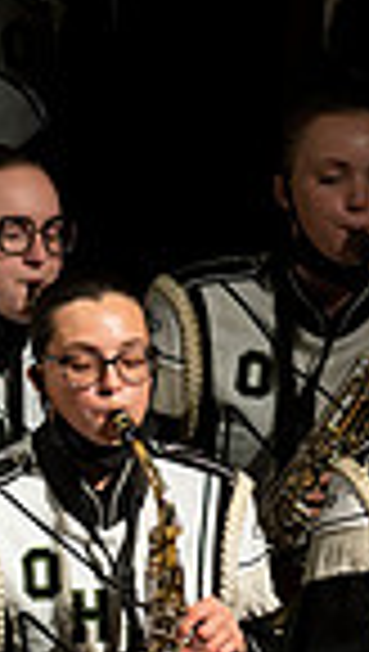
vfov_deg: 1.7
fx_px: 21742
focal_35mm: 1255
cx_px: -572
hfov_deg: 1.0
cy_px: 360
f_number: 2.8
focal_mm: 300
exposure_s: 1/500
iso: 3200
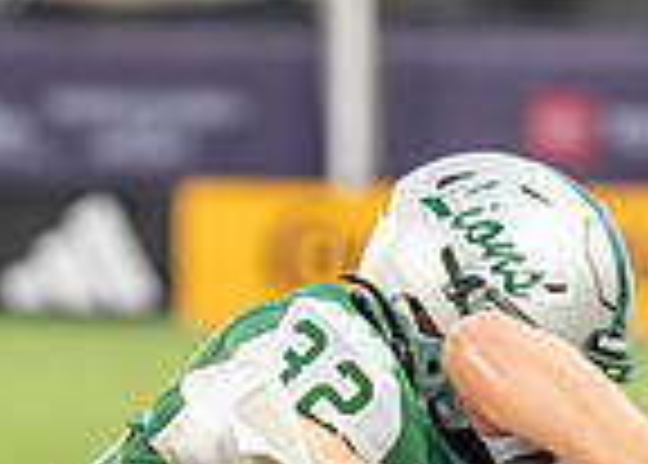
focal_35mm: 616
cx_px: 379
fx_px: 11342
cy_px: 757
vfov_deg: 2.3
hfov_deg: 3.3
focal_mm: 135
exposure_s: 1/1250
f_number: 2.8
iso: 2000
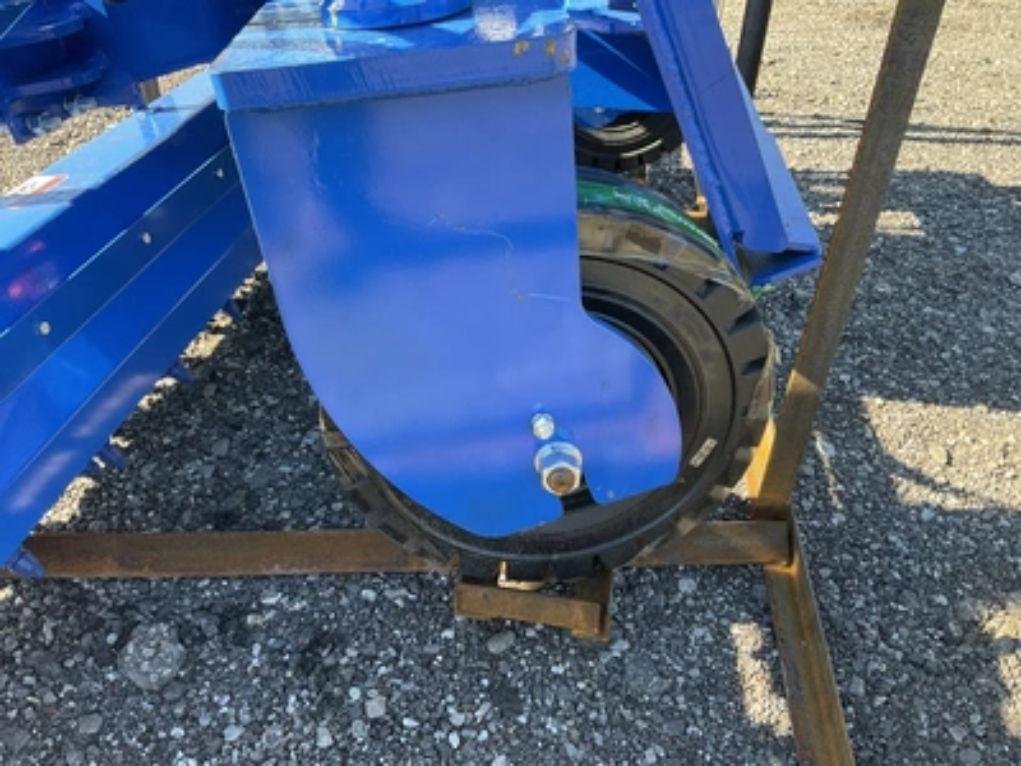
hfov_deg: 61.7
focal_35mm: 29
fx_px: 855
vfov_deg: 48.2
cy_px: 383
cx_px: 510
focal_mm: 3
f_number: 1.8
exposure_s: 1/172
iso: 32
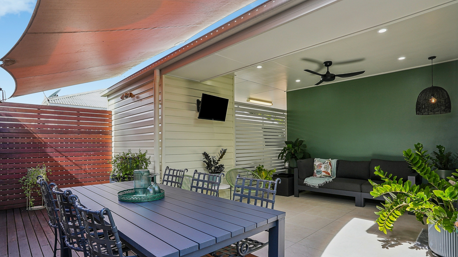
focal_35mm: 20
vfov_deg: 55.8
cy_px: 142
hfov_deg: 86.6
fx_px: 243
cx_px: 229
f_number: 11
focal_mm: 19
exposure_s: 1/30
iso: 200
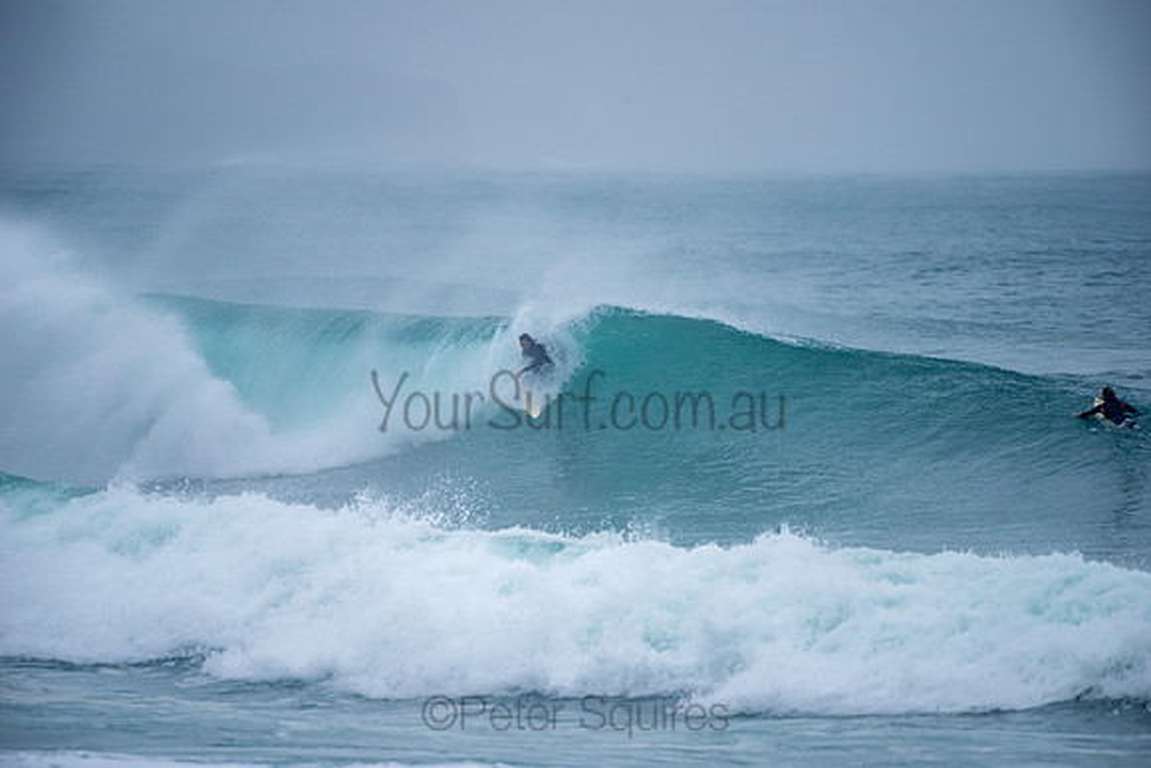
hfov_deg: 4.1
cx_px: 576
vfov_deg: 2.8
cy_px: 384
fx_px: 15989
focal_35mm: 500
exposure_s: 1/1000
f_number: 5.6
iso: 220
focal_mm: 500
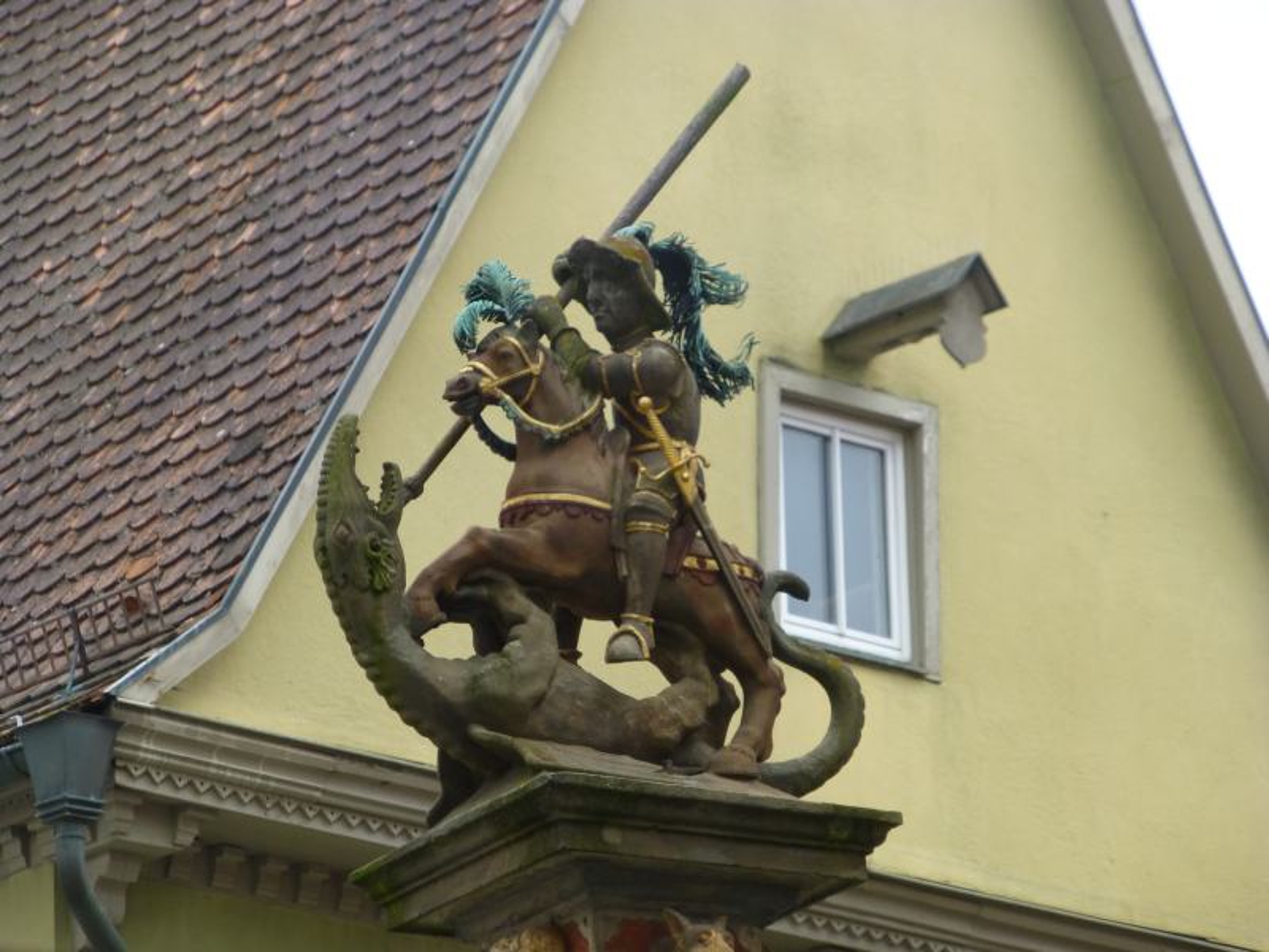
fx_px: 8468
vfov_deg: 6.4
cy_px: 476
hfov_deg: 8.6
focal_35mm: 231
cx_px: 634
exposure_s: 1/80
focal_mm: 41.3
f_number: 5.6
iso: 200
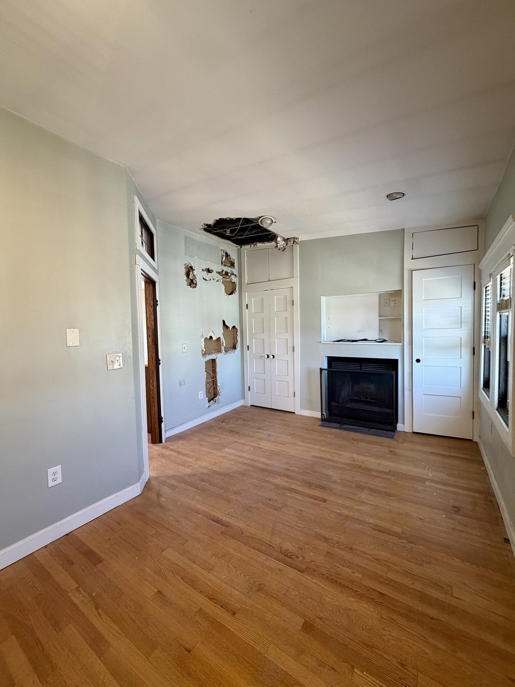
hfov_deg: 85.7
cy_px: 344
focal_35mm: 14
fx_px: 278
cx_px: 258
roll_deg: +1.4
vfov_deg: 102.1
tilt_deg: -2.5
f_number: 2.2
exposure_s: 1/60
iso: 250
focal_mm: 2.22
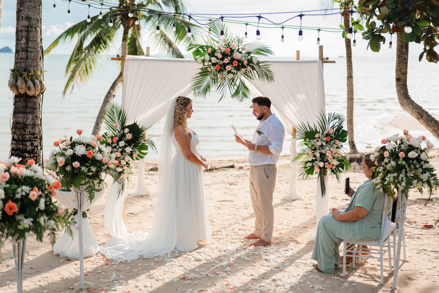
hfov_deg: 38.4
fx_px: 631
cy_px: 147
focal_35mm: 52
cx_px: 220
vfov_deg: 26.1
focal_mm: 50
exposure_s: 1/400
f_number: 2
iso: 100
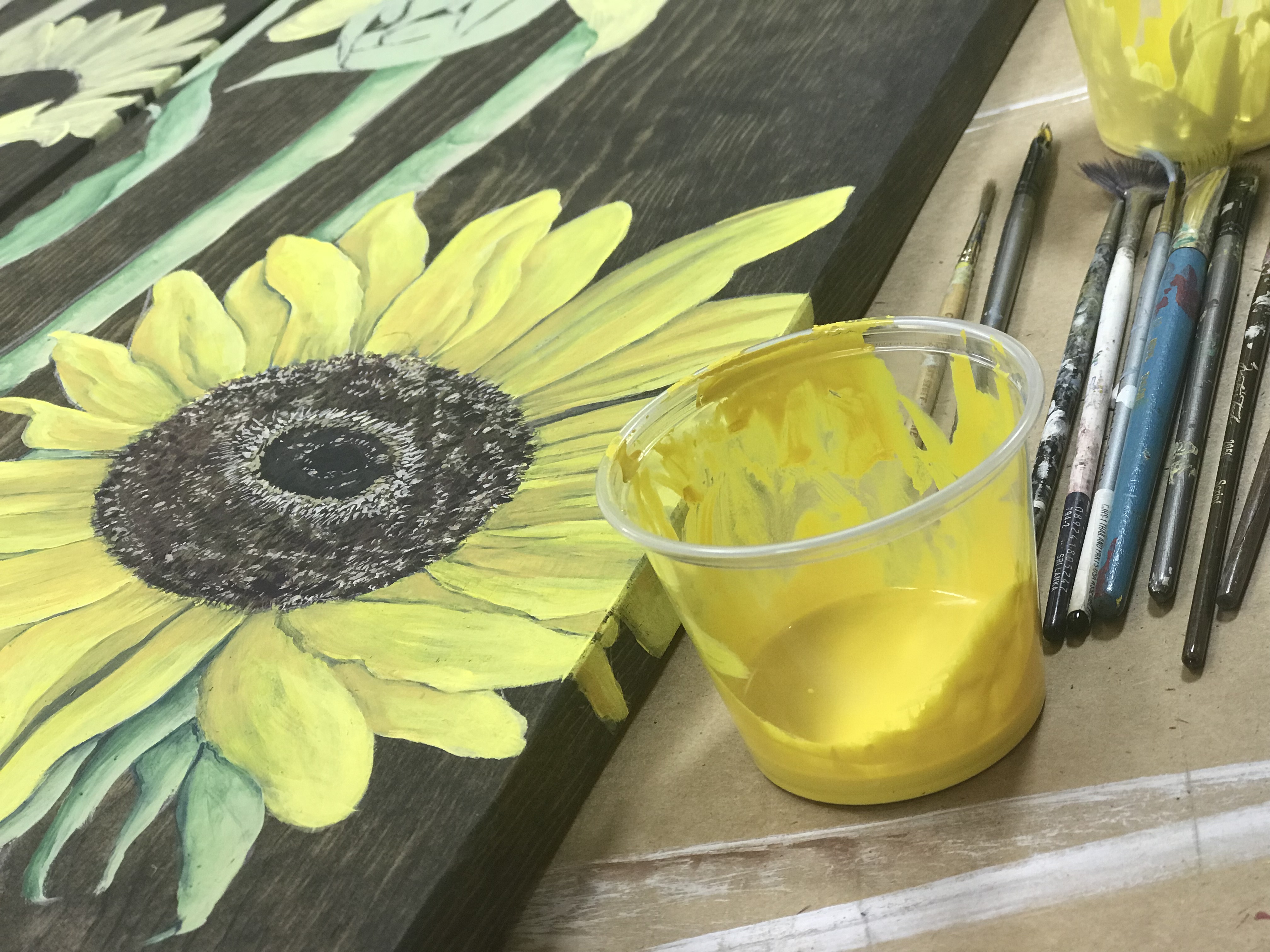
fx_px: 2091
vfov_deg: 25.7
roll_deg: +16.8
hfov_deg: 33.8
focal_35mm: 57
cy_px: 476
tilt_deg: -30.4
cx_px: 635
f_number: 2.8
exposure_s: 1/60
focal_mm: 6.6
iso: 50
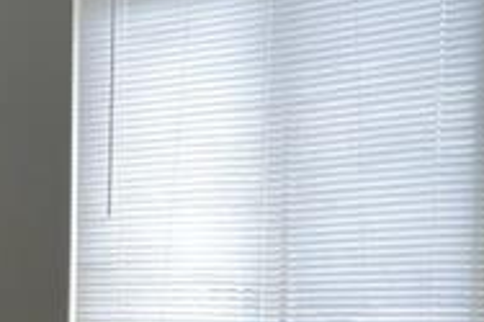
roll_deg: +0.1
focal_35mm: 92
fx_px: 1236
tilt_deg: -4.5
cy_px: 392
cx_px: -95
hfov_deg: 20.7
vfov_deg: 14.4
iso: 125
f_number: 1.6
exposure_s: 1/120
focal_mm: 4.2
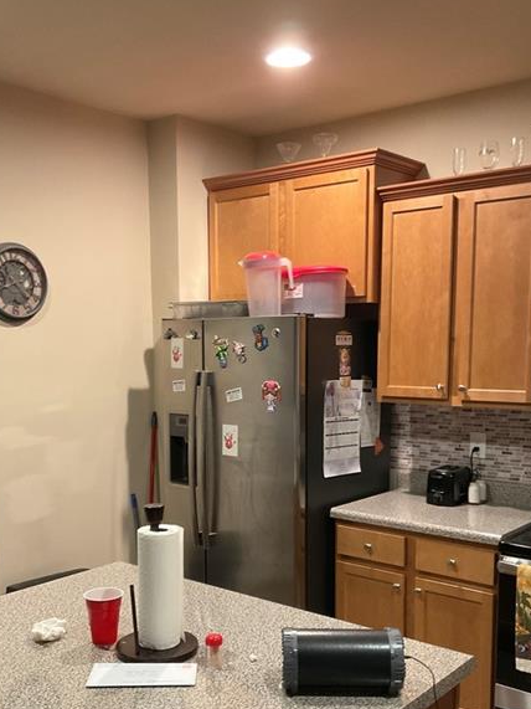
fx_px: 798
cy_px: 445
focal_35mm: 39
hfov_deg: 36.8
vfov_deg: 47.4
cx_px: 242
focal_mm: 3
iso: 200
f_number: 1.8
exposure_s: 1/40
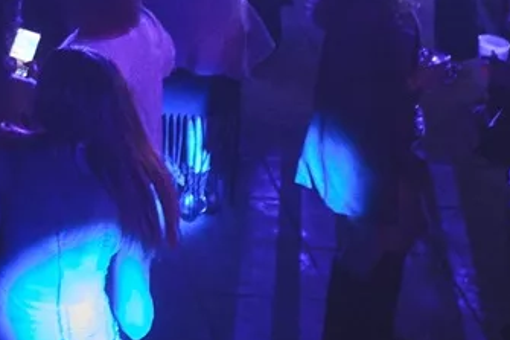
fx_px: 2096
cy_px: -625
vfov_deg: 8.1
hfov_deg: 12.1
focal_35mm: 148
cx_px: -566
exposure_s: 1/100
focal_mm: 24
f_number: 3.2
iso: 6400
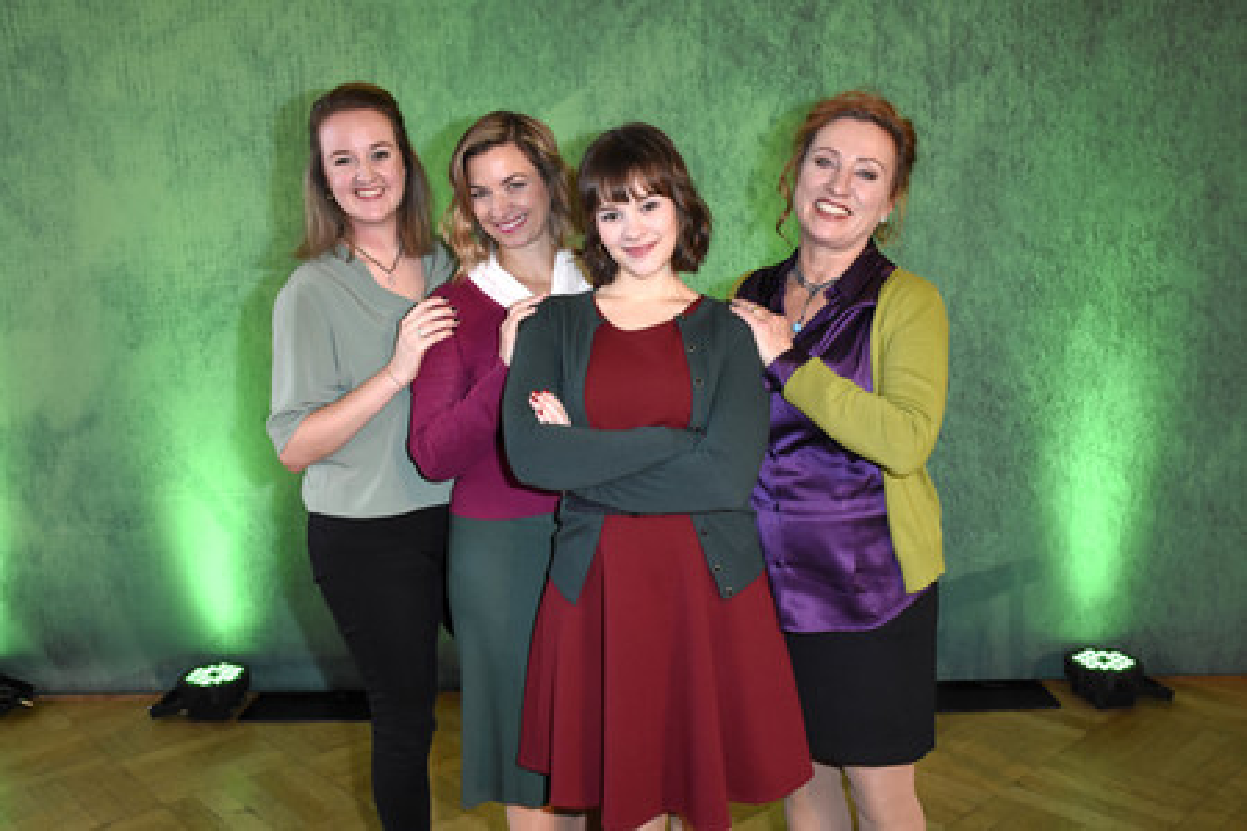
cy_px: 416
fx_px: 1039
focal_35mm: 30
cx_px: 624
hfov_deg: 61.9
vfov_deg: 43.6
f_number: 6.3
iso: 1600
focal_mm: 20
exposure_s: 1/125
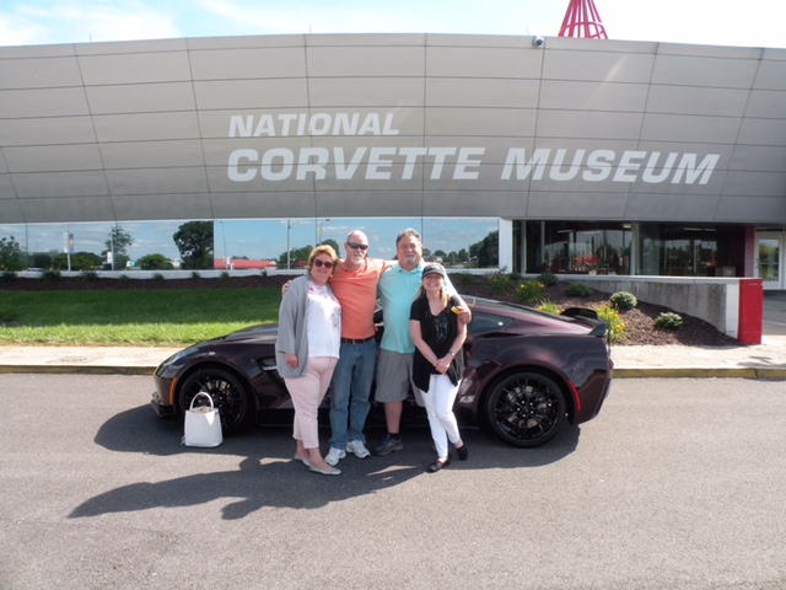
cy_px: 295
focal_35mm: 27
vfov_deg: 51.4
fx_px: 613
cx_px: 393
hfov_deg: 65.3
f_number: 5
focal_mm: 4.7
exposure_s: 1/131
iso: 64
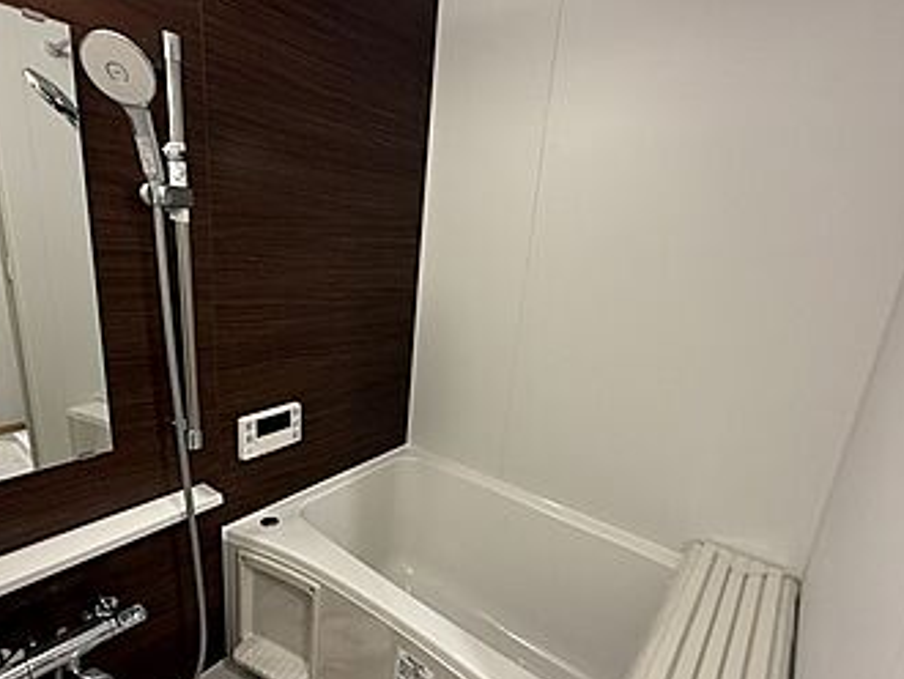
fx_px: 497
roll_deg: -3.5
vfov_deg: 68.6
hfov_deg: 84.2
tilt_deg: -15.5
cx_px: 394
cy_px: 367
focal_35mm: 19
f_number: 2.2
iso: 250
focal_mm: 2.22
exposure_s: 1/50
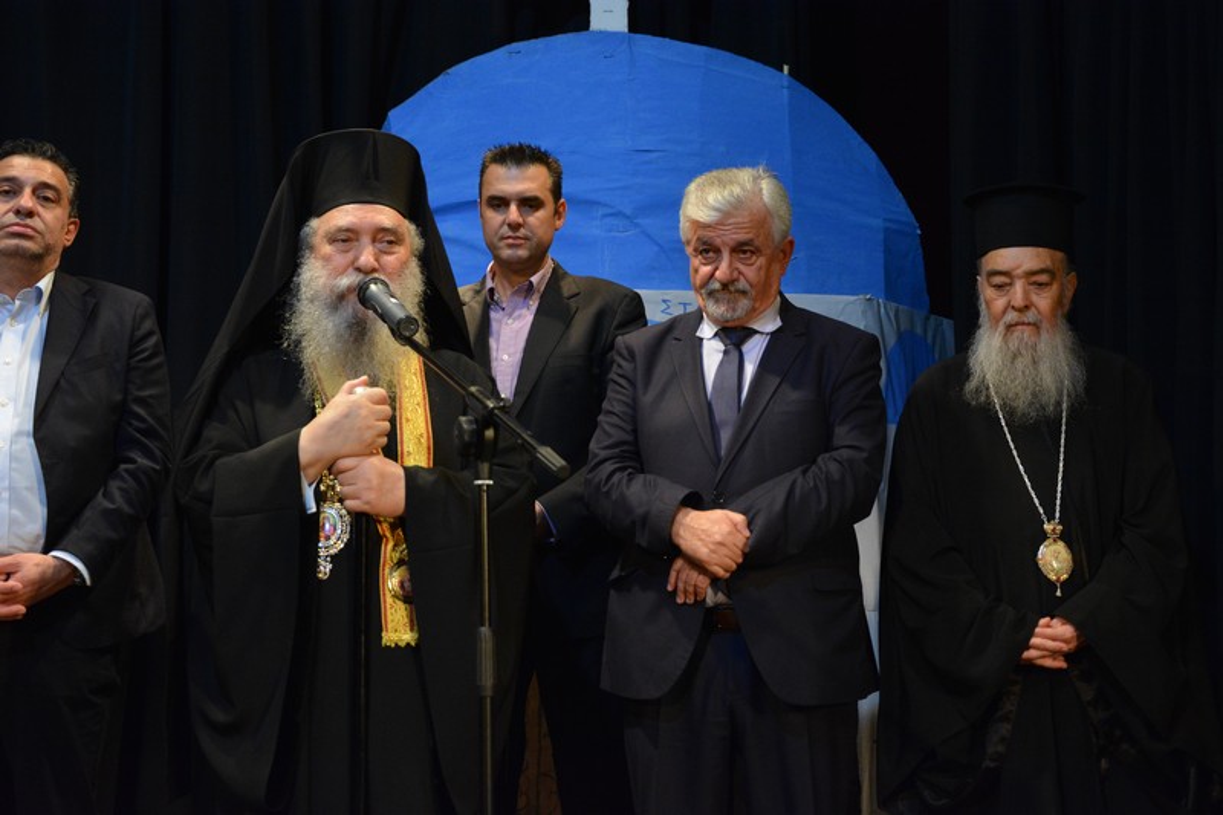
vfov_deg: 22.6
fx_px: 2038
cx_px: 612
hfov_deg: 33.4
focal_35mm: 60
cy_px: 408
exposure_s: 1/160
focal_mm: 40
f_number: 4.5
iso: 2500
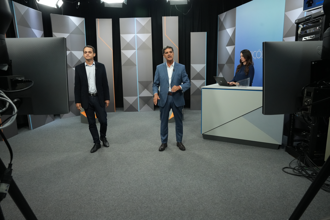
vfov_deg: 53.1
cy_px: 110
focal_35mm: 24
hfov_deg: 73.7
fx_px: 220
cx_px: 165
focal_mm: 24
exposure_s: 1/200
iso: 5000
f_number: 8
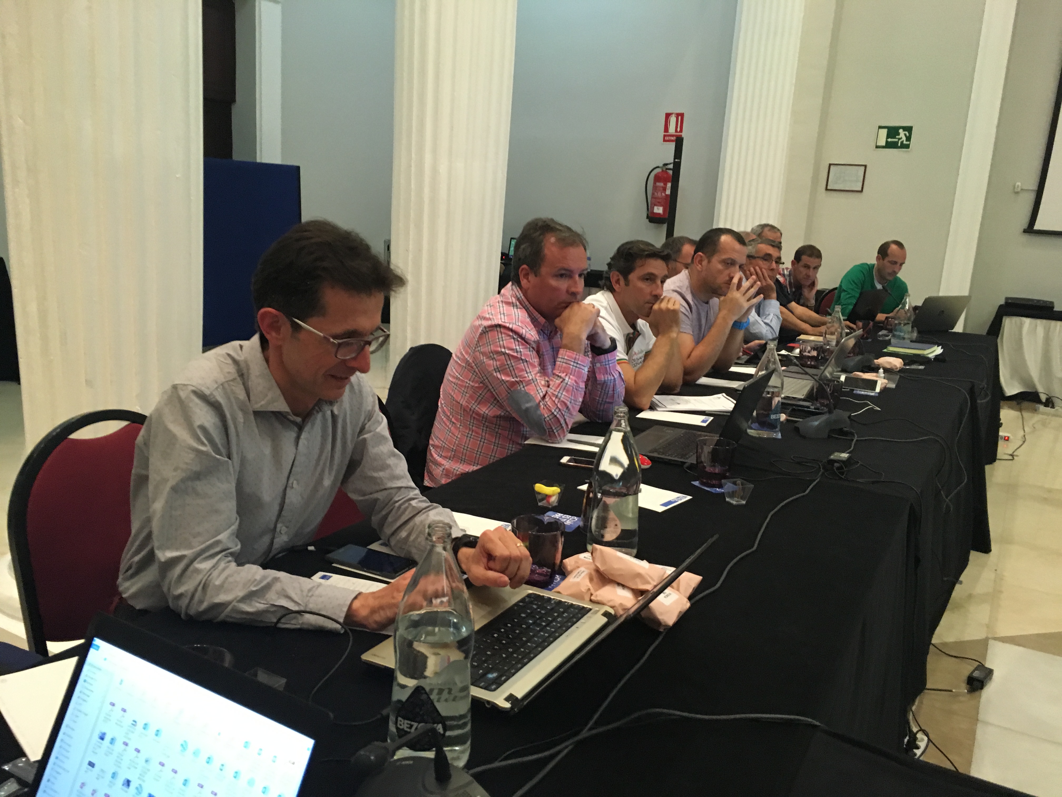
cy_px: 398
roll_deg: -3.0
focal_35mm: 29
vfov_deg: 48.2
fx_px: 890
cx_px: 531
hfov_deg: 61.7
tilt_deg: -12.1
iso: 200
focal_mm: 4.15
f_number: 2.2
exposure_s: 1/25
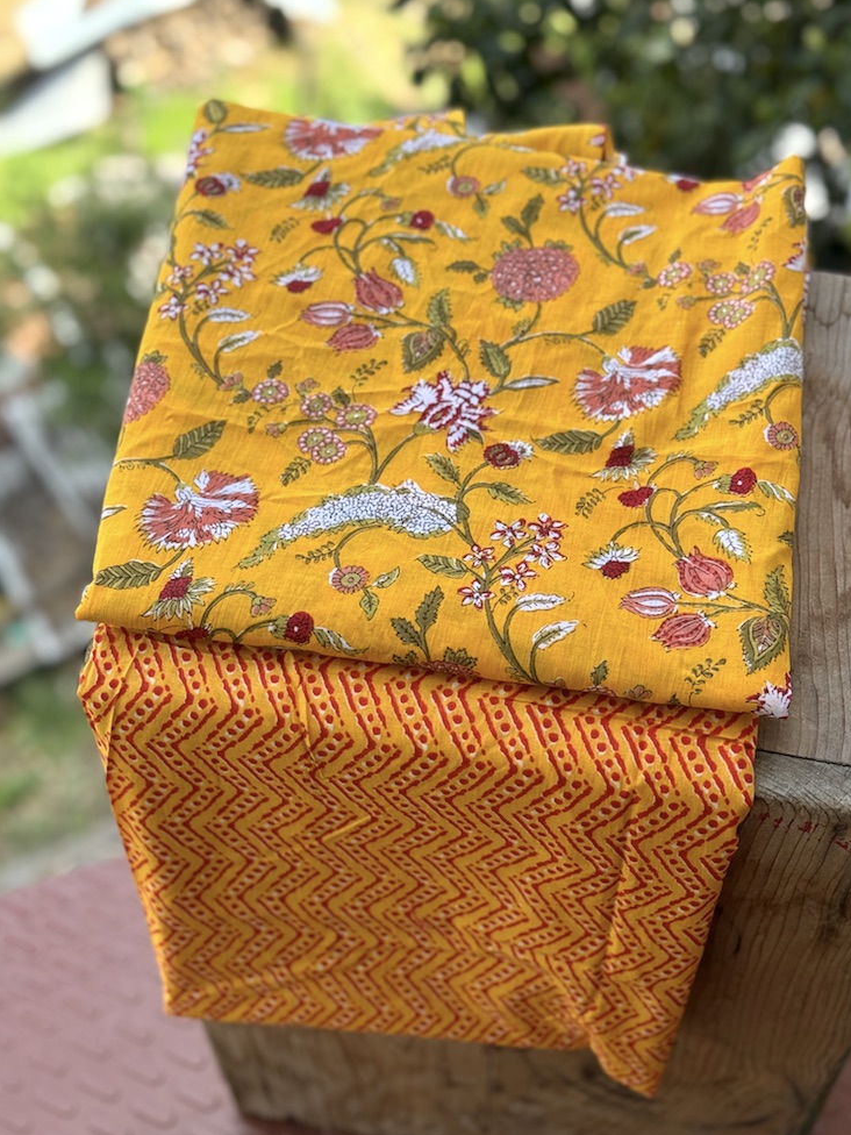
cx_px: 432
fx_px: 1606
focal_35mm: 49
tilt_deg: -54.3
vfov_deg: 38.9
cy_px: 574
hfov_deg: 29.7
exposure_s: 1/913
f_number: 1.78
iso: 64
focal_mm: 6.76
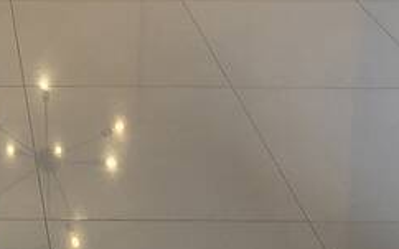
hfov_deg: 22.9
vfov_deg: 13.5
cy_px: -261
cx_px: -97
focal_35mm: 82
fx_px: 891
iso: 50
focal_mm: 2.2
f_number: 2.2
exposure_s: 1/60
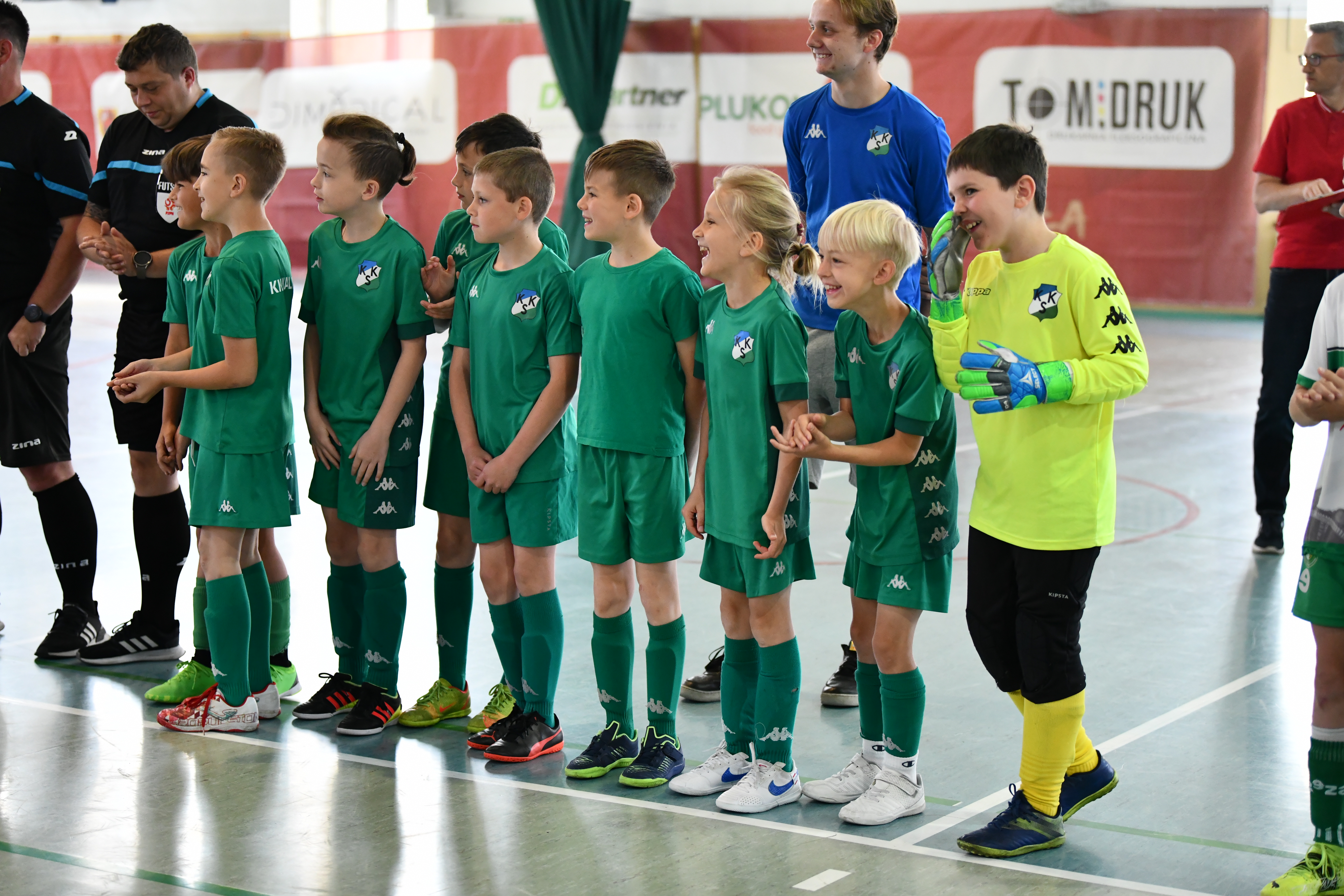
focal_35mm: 70
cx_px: 672
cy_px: 448
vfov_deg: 19.5
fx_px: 2613
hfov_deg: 28.8
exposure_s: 1/400
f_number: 2.8
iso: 2500
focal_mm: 70
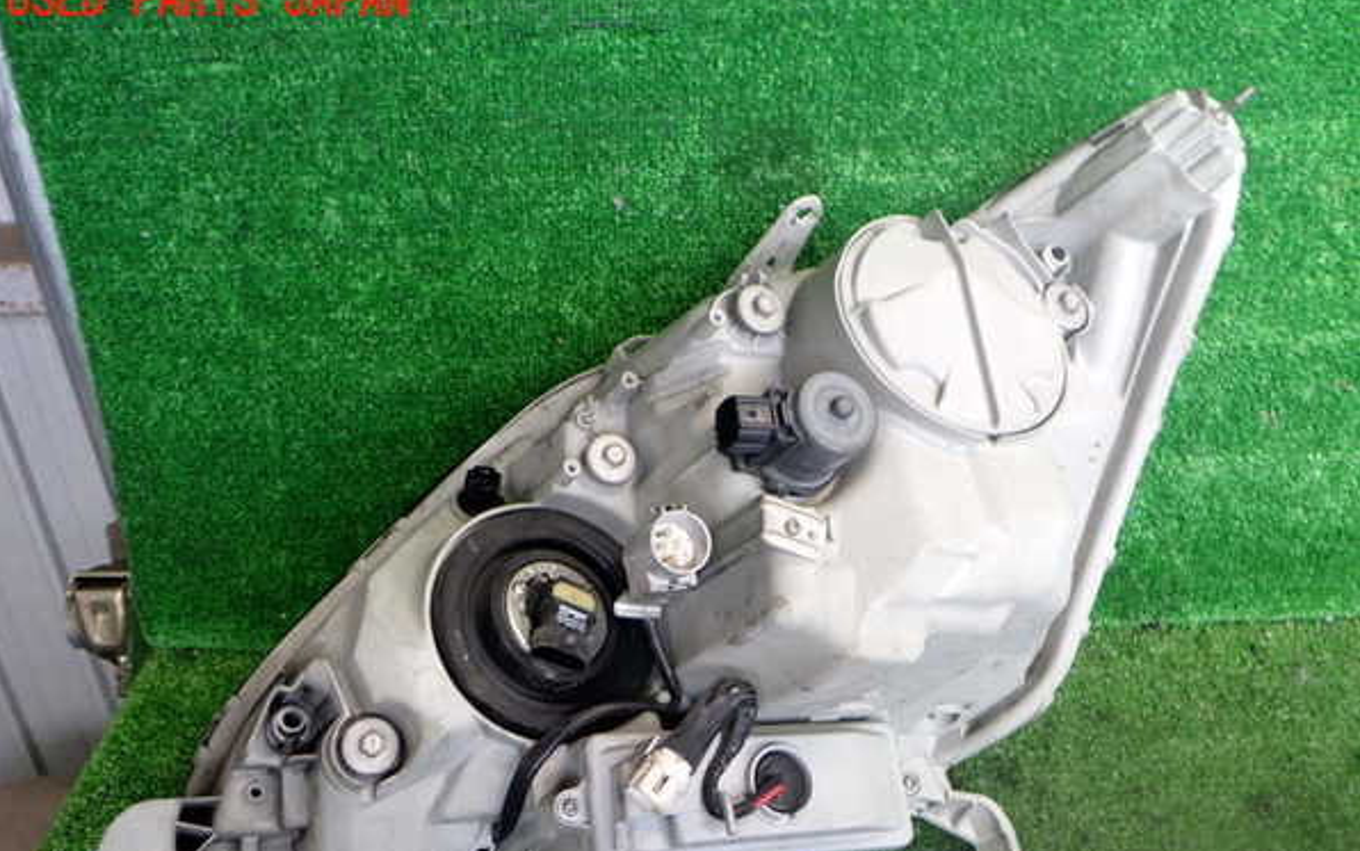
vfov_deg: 39.4
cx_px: 678
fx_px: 1187
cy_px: 486
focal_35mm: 32
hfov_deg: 59.6
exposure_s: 1/40
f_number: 2.3
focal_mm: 5.4
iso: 200
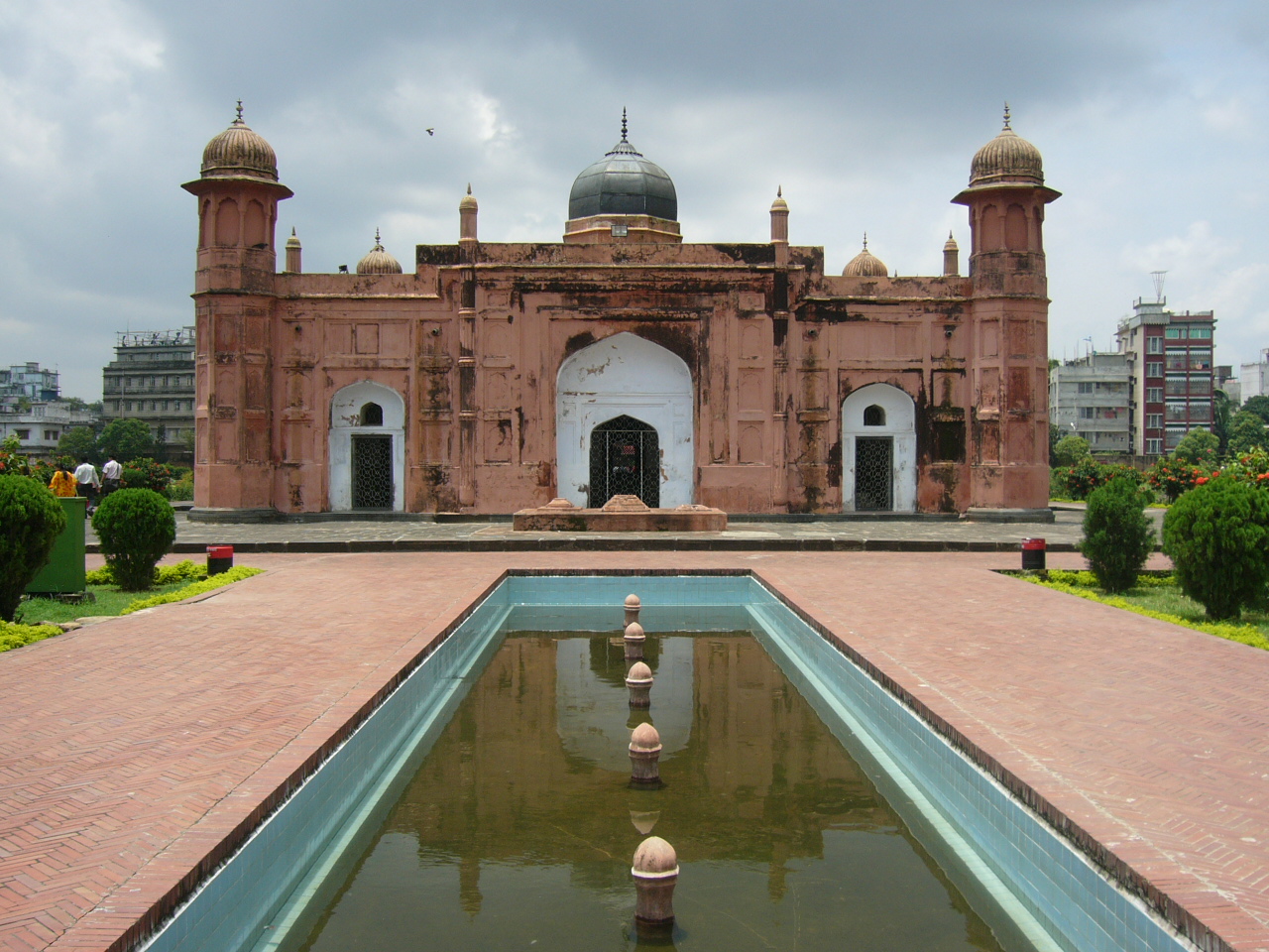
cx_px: 634
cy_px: 476
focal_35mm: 35
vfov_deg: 40.7
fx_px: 1283
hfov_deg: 52.6
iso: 50
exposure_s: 1/125
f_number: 8
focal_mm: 5.8
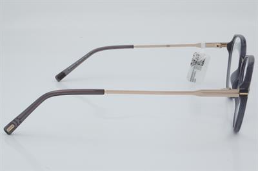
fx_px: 537
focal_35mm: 75
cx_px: 129
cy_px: 86
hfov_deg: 27.0
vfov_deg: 18.2
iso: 100
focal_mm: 50
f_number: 32
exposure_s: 1/3
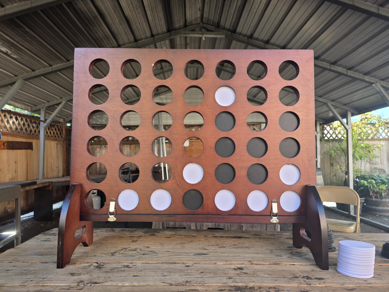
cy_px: 146
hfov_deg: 73.9
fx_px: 258
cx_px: 194
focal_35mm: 23
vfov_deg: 58.9
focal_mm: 6.3
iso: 100
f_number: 1.7
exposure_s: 1/180
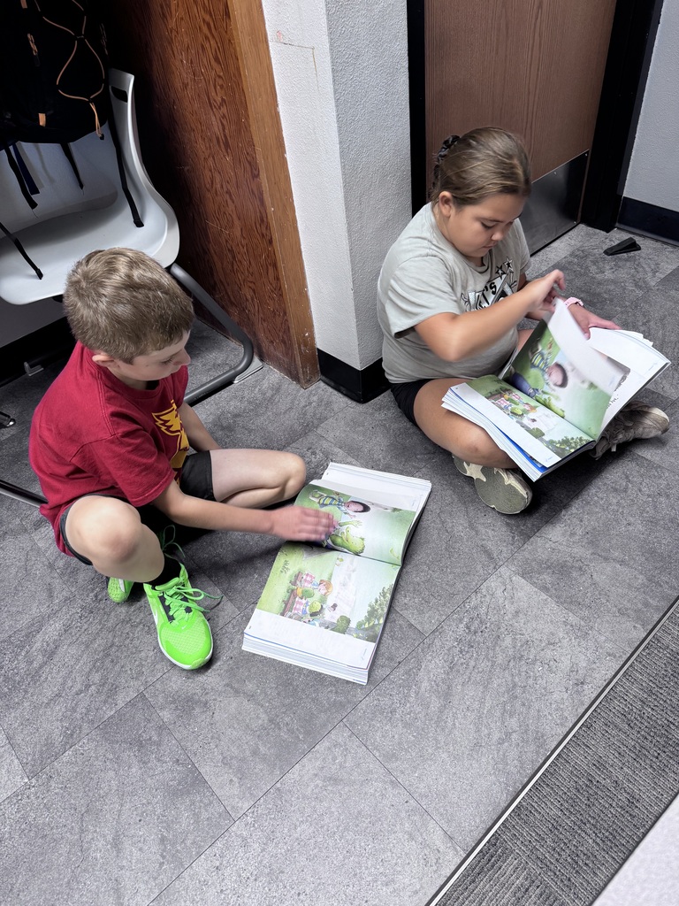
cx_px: 340
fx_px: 628
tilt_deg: -44.9
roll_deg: +9.0
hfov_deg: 56.8
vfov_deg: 71.6
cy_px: 453
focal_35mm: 24
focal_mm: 6.76
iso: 160
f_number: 1.78
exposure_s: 1/60
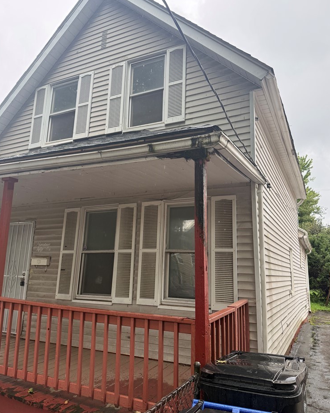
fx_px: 318
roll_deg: -2.4
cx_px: 167
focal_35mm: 26
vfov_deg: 66.0
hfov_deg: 54.9
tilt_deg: +11.8
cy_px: 204
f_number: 1.78
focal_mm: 6.76
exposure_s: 1/374
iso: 100
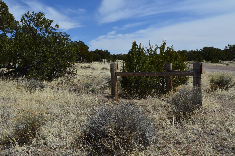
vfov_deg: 34.1
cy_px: 67
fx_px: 254
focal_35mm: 39
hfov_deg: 49.5
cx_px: 130
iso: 200
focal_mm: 22
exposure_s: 1/500
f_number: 11
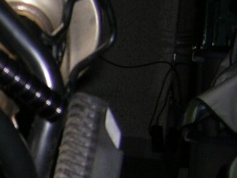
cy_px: 130
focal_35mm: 89
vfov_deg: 16.5
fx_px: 609
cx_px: -19
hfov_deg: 21.0
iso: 50
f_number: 2.6
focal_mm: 4.7
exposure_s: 1/60.1
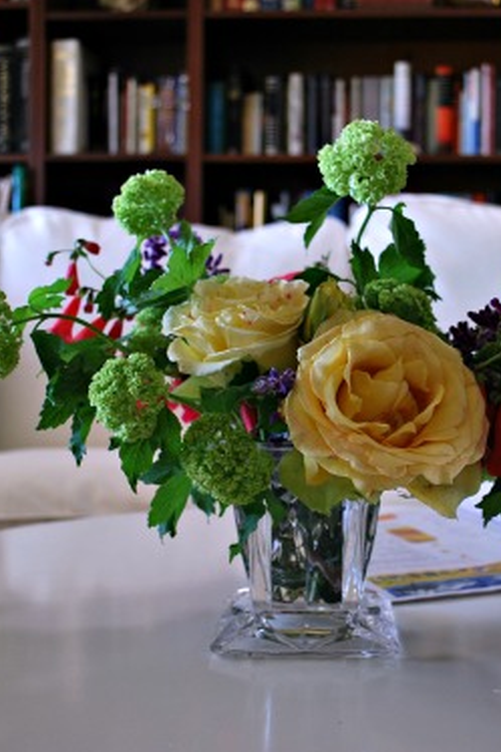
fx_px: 1149
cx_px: 324
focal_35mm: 55
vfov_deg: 36.3
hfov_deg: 24.5
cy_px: 378
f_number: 4.2
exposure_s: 1/30
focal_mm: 24
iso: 200
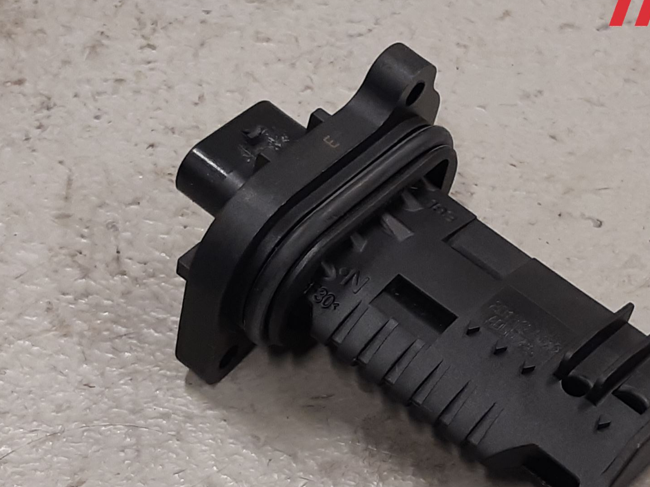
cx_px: 424
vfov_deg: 38.5
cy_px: 297
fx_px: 695
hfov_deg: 49.4
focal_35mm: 37
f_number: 1.7
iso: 100
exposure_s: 1/50
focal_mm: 3.93
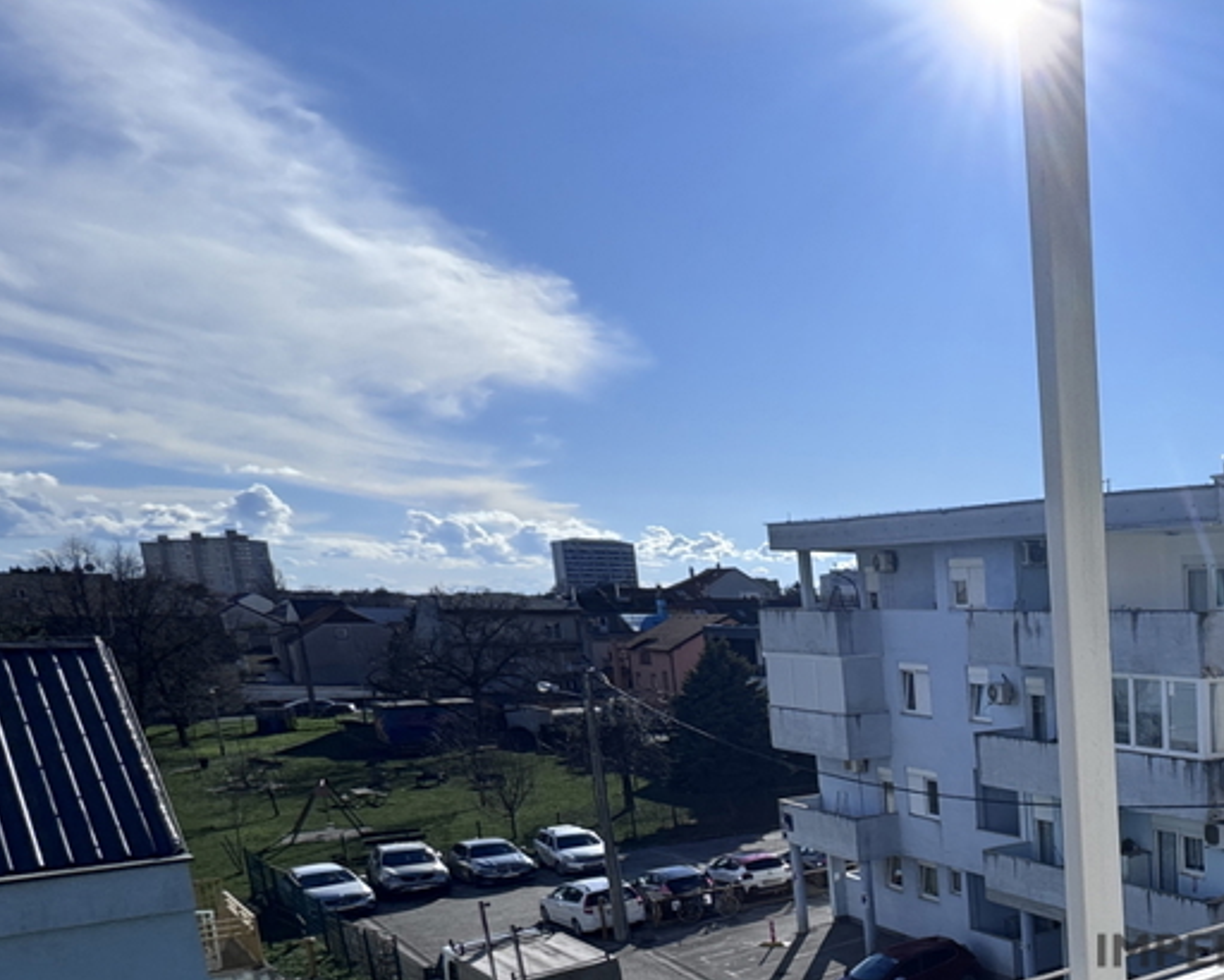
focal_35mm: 32
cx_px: 1396
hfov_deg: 41.8
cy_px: 827
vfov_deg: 43.0
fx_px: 1160
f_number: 2.2
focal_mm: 2.22
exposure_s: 1/2770
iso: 40
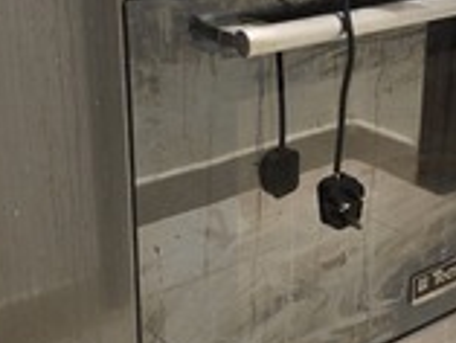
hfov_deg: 28.8
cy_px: 138
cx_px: 295
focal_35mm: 67
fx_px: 883
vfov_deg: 21.9
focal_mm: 6.3
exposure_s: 1/100
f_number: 1.7
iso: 500
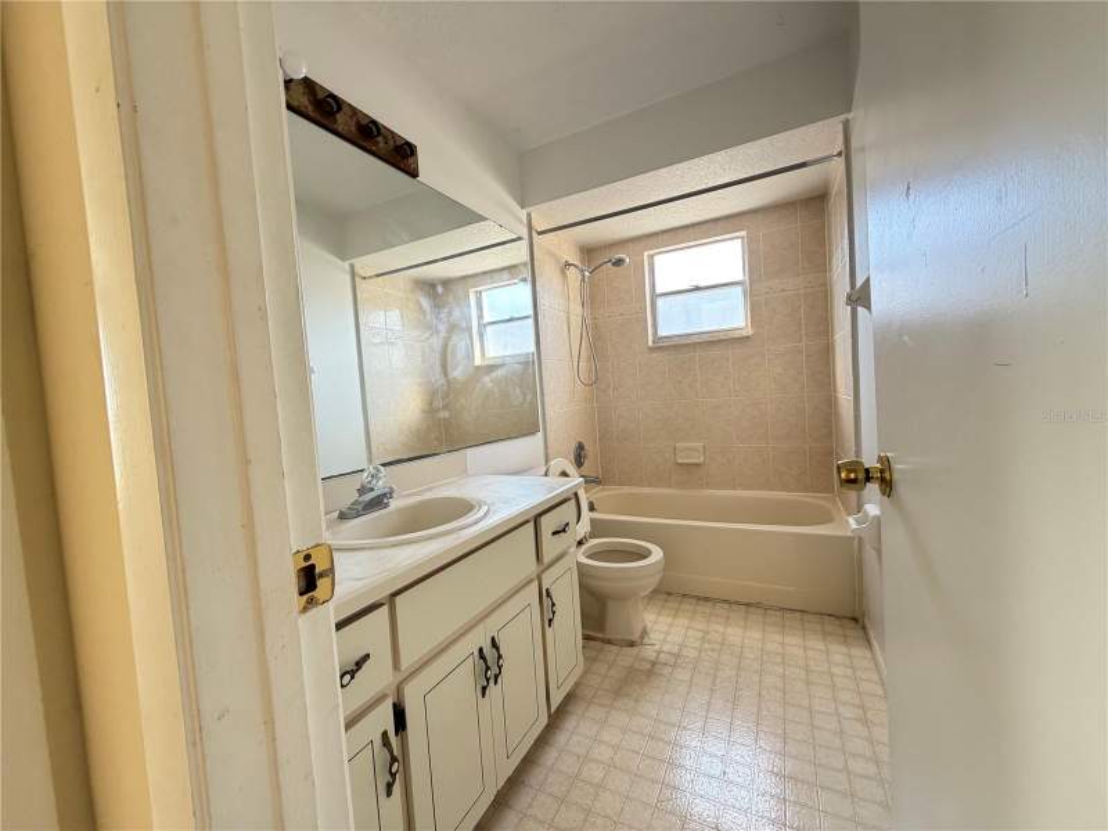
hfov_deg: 102.1
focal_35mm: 14
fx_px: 448
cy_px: 416
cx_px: 554
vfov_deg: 85.7
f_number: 2.2
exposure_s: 1/74
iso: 320
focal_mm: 2.22
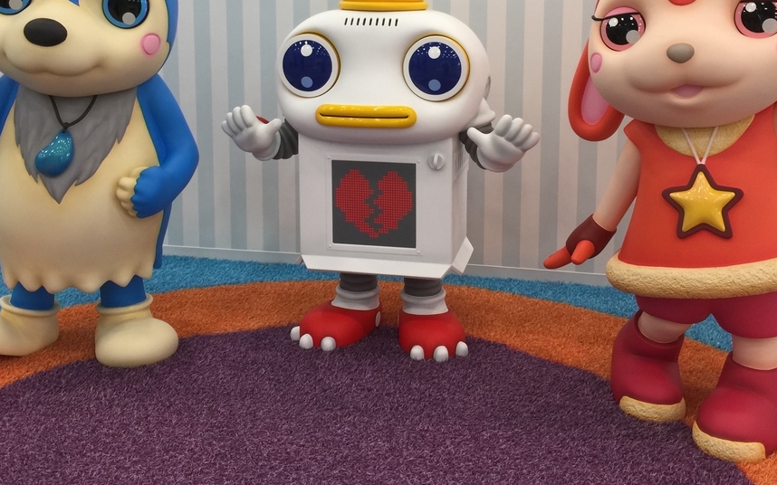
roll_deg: -1.9
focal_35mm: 43
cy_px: 109
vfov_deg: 29.3
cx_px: 407
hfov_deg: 46.2
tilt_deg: -7.5
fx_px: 910
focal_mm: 4.15
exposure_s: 1/40
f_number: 2.2
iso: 32
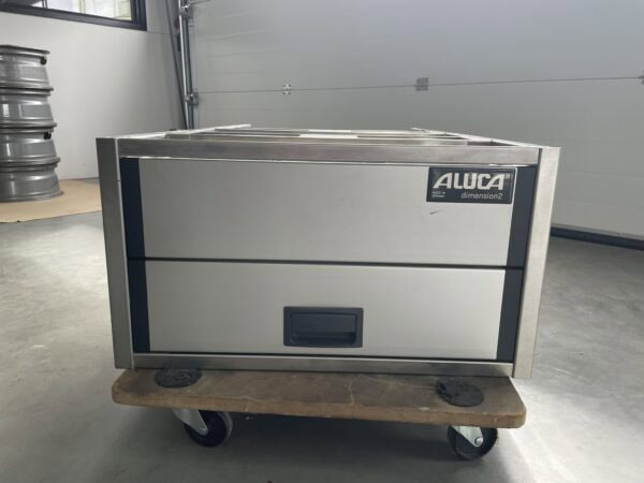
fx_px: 484
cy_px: 242
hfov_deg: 67.3
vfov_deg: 53.1
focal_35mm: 26
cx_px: 322
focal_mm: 4.2
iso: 64
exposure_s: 1/121
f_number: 1.6
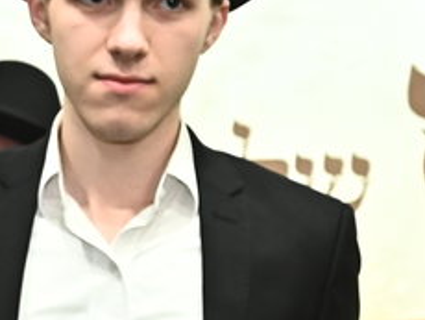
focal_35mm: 263
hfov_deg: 7.5
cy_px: 238
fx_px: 3232
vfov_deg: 5.7
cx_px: -83
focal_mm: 45
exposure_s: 1/200
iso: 1600
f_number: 3.5
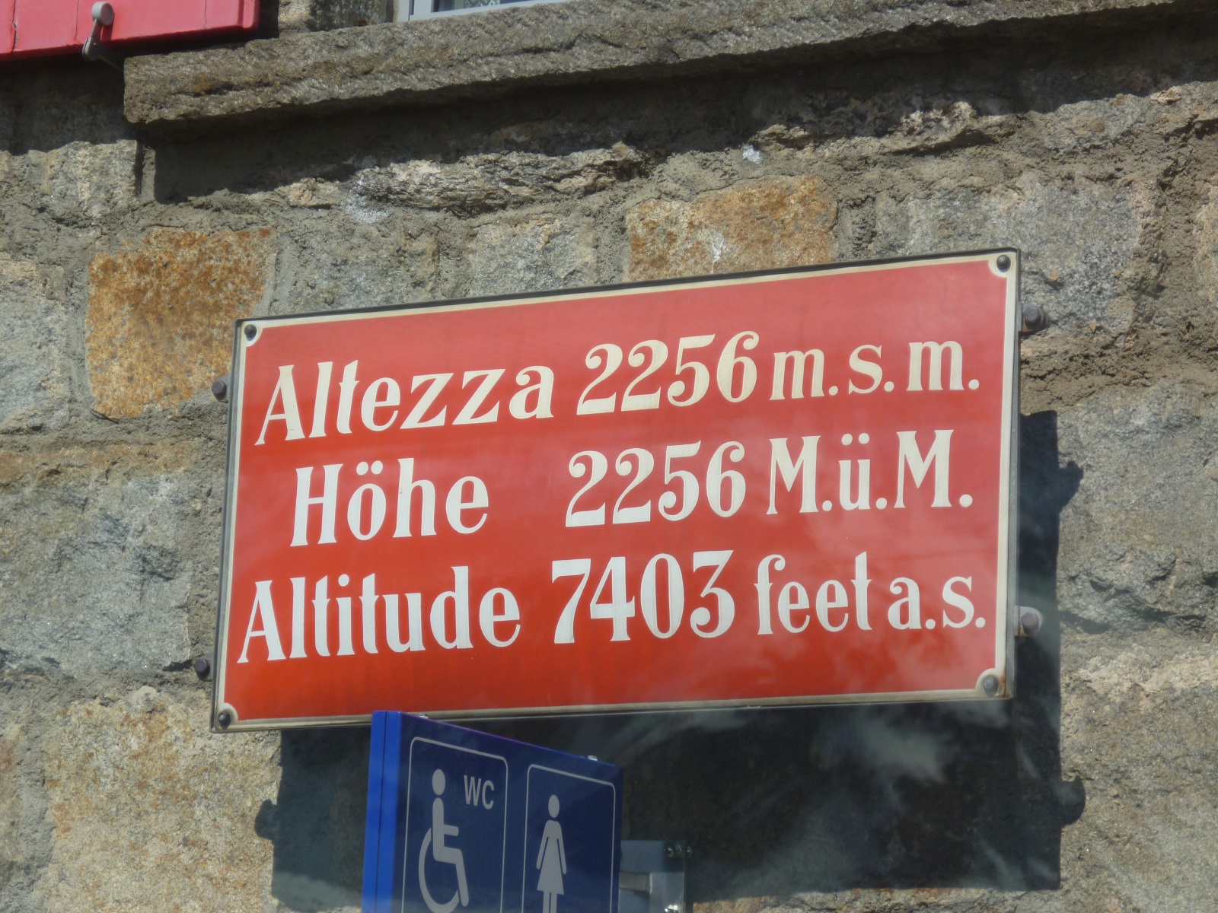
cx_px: 609
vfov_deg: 13.7
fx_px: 3800
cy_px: 456
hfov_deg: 18.2
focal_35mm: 108
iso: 80
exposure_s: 1/250
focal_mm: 19.2
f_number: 5.9
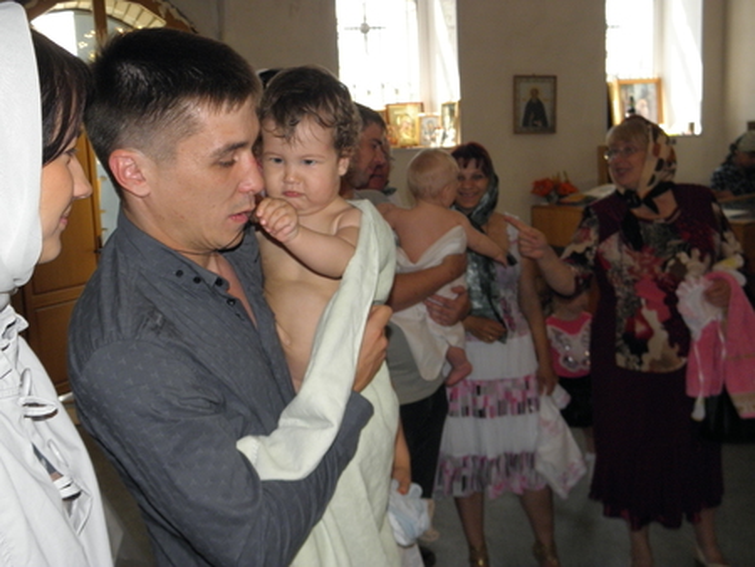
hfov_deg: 45.8
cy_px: 284
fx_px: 895
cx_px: 378
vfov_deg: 35.2
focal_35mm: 41
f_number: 3.8
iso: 200
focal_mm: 7.5
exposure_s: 1/100
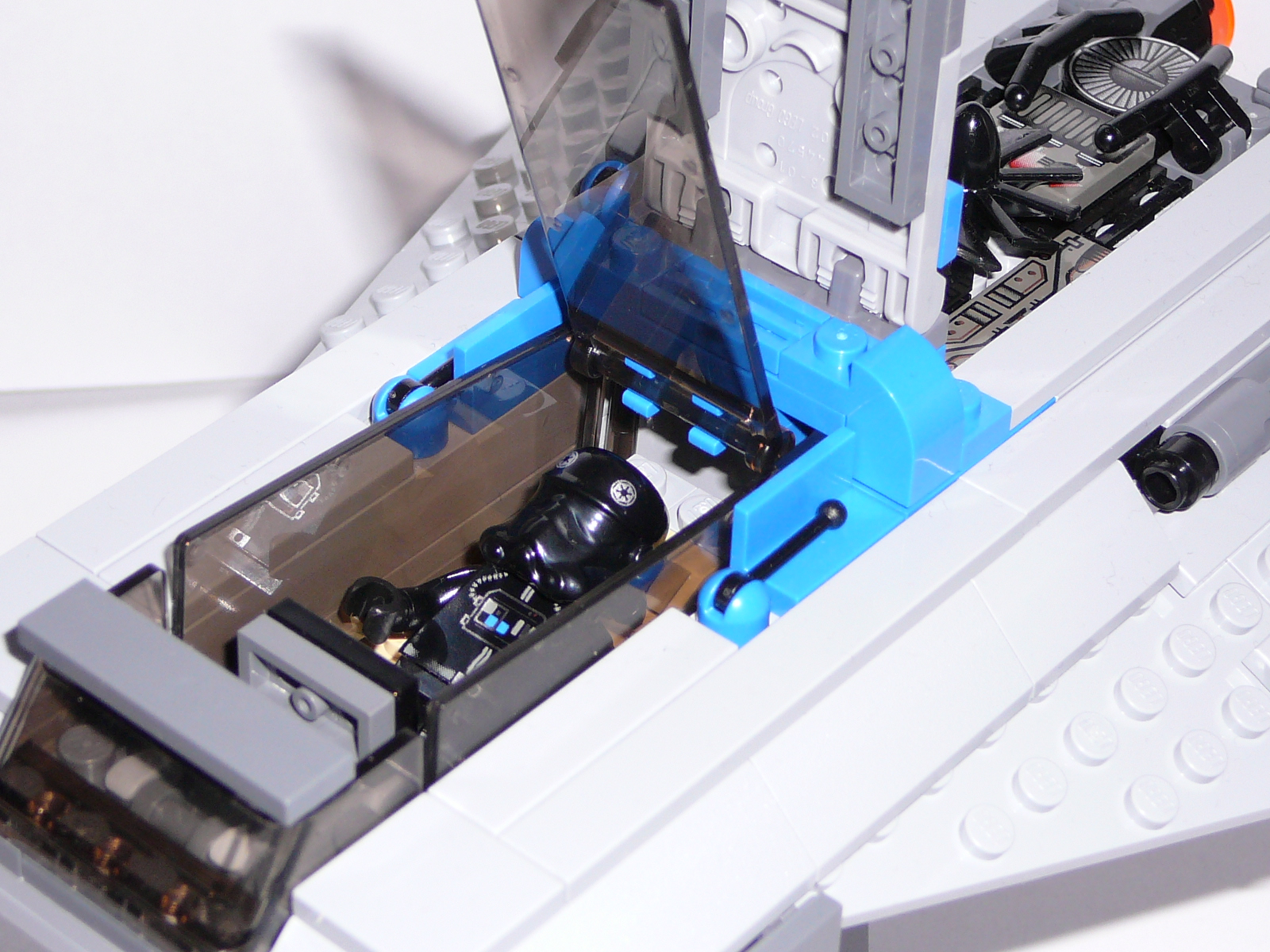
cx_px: 635
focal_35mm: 103
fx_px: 3779
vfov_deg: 14.4
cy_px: 476
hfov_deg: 19.1
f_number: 3.8
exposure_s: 1/30
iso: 100
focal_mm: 12.2
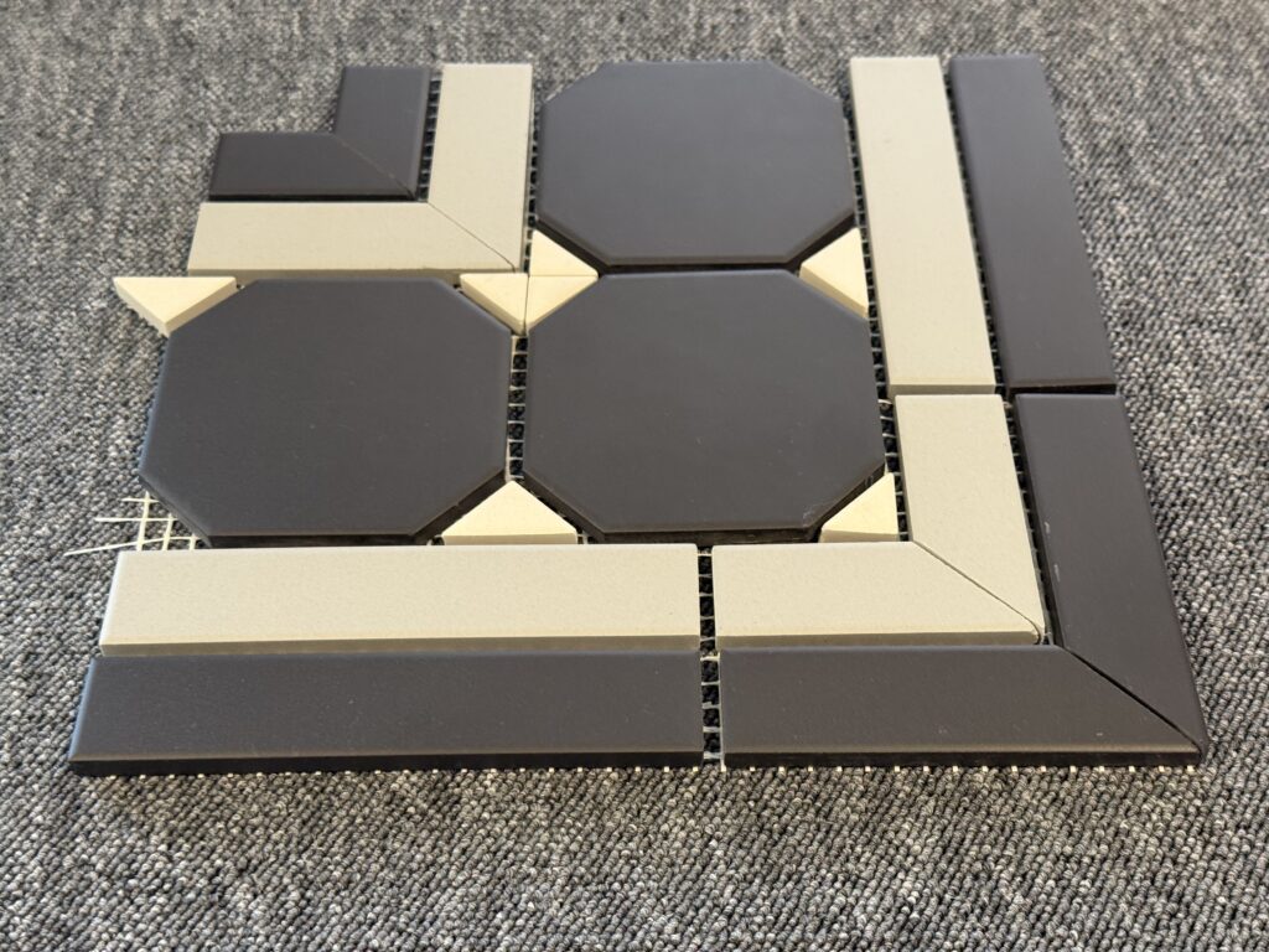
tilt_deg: -48.5
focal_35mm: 48
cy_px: 476
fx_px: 1760
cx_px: 634
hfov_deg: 39.7
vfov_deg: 30.3
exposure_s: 1/60
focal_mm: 6.76
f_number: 1.78
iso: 200
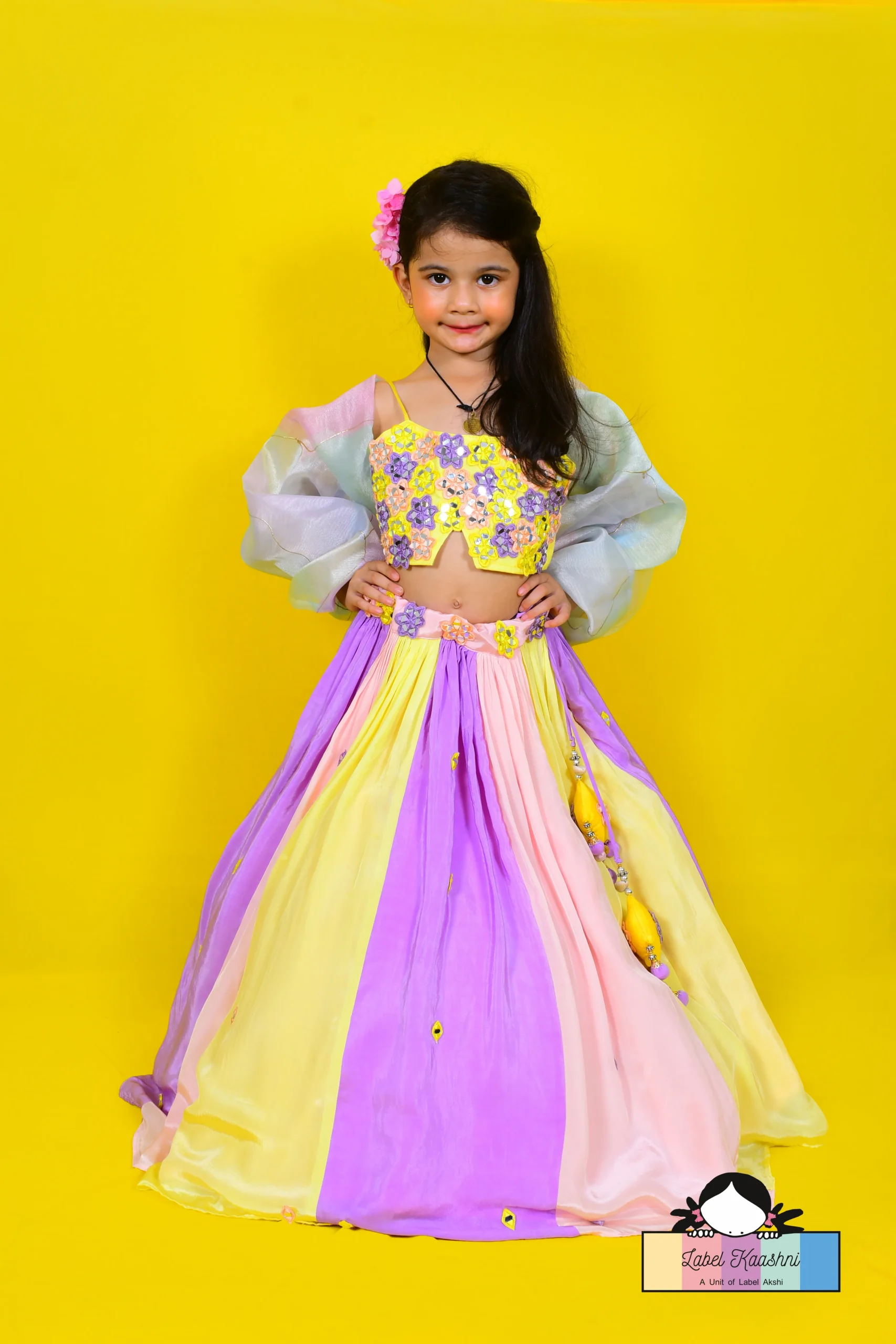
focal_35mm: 51
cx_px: 448
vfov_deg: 38.9
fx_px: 1904
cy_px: 672
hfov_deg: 26.5
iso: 125
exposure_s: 1/160
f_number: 9
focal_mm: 34
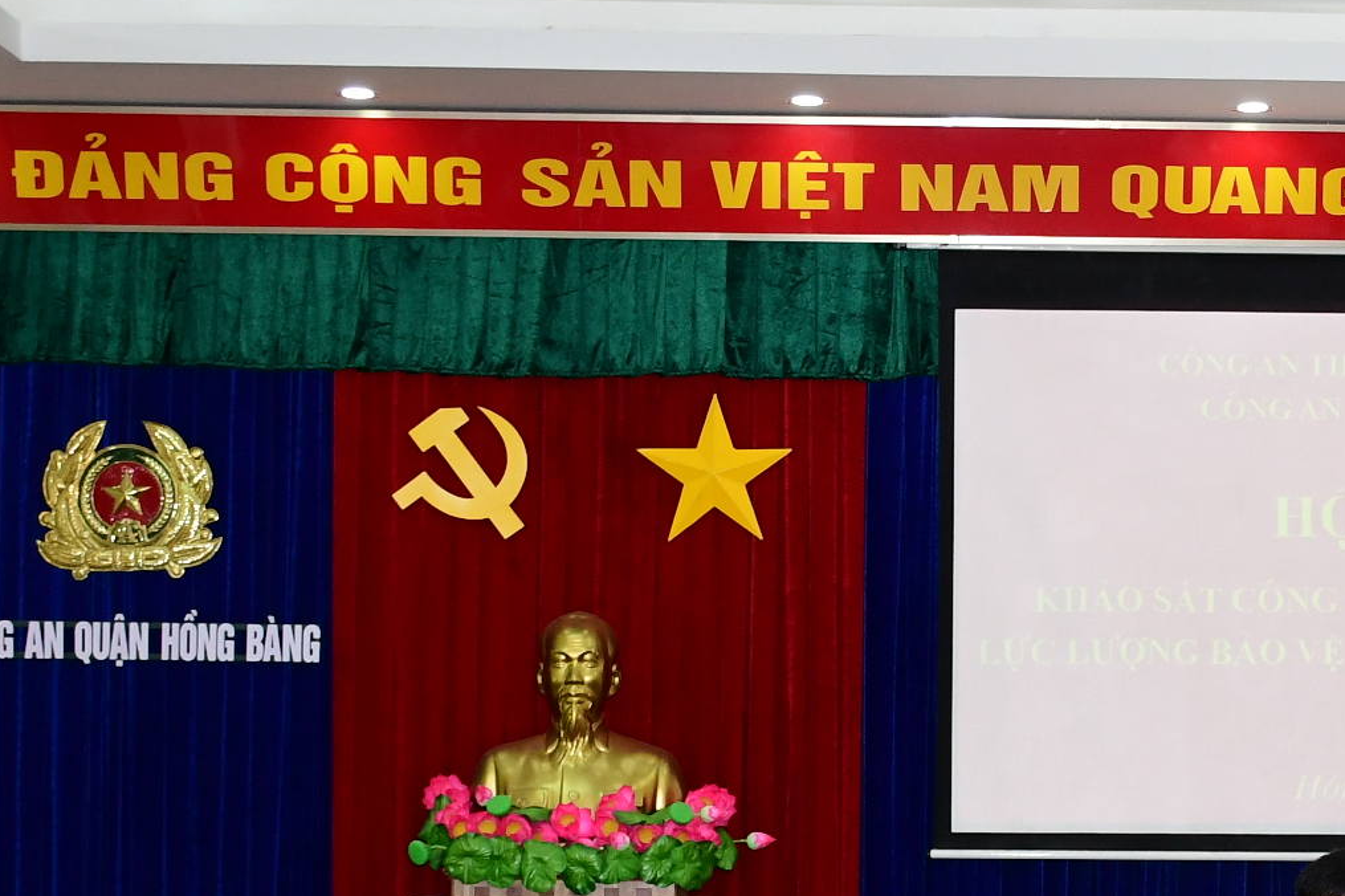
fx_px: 3996
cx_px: 1224
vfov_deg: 12.8
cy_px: 669
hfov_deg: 18.8
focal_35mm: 107
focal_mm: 26
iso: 1000
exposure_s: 1/200
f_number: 6.3
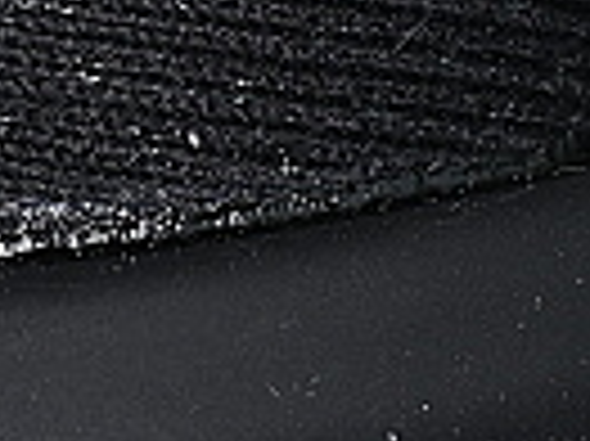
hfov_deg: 3.3
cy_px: -374
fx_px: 10132
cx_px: -401
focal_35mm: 595
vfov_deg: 2.5
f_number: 6.3
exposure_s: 1/50
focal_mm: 50
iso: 160
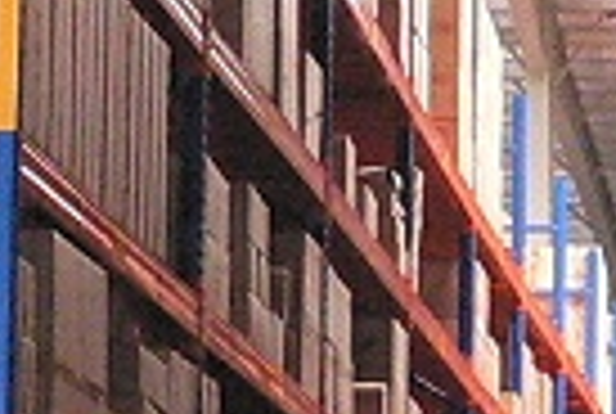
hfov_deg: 7.6
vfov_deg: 5.2
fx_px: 4544
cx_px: 908
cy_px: 360
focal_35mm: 265
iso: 400
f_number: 2.8
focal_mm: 5.8
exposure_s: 1/60
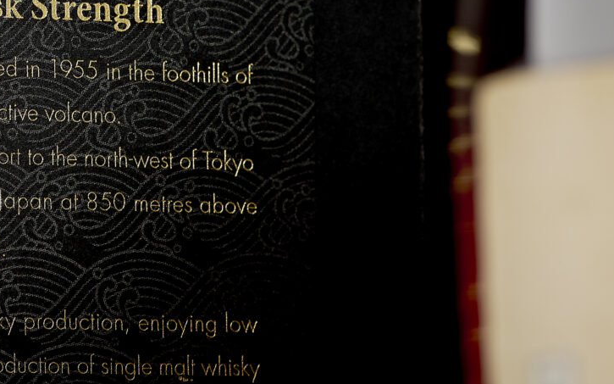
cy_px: 123
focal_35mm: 378
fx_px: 6325
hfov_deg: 5.6
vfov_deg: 3.5
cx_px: 139
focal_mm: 105
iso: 64
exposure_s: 1/125
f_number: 11
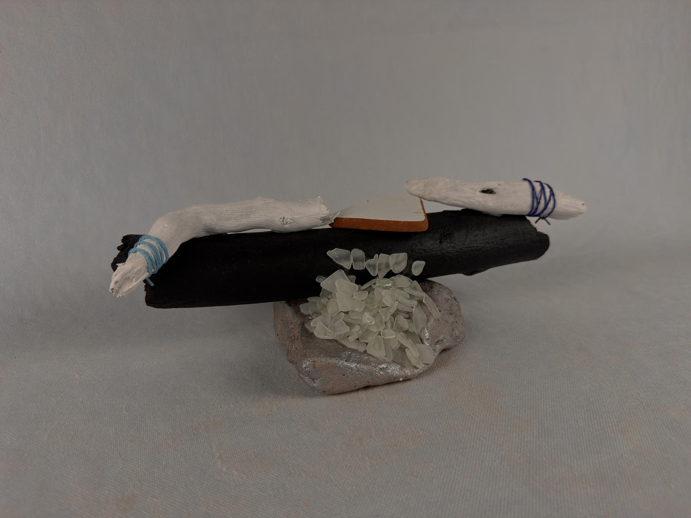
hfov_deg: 71.6
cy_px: 259
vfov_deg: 56.8
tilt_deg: -15.8
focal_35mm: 24
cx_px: 346
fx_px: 479
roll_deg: +0.1
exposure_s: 1/495
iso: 100
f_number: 1.78
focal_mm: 6.76
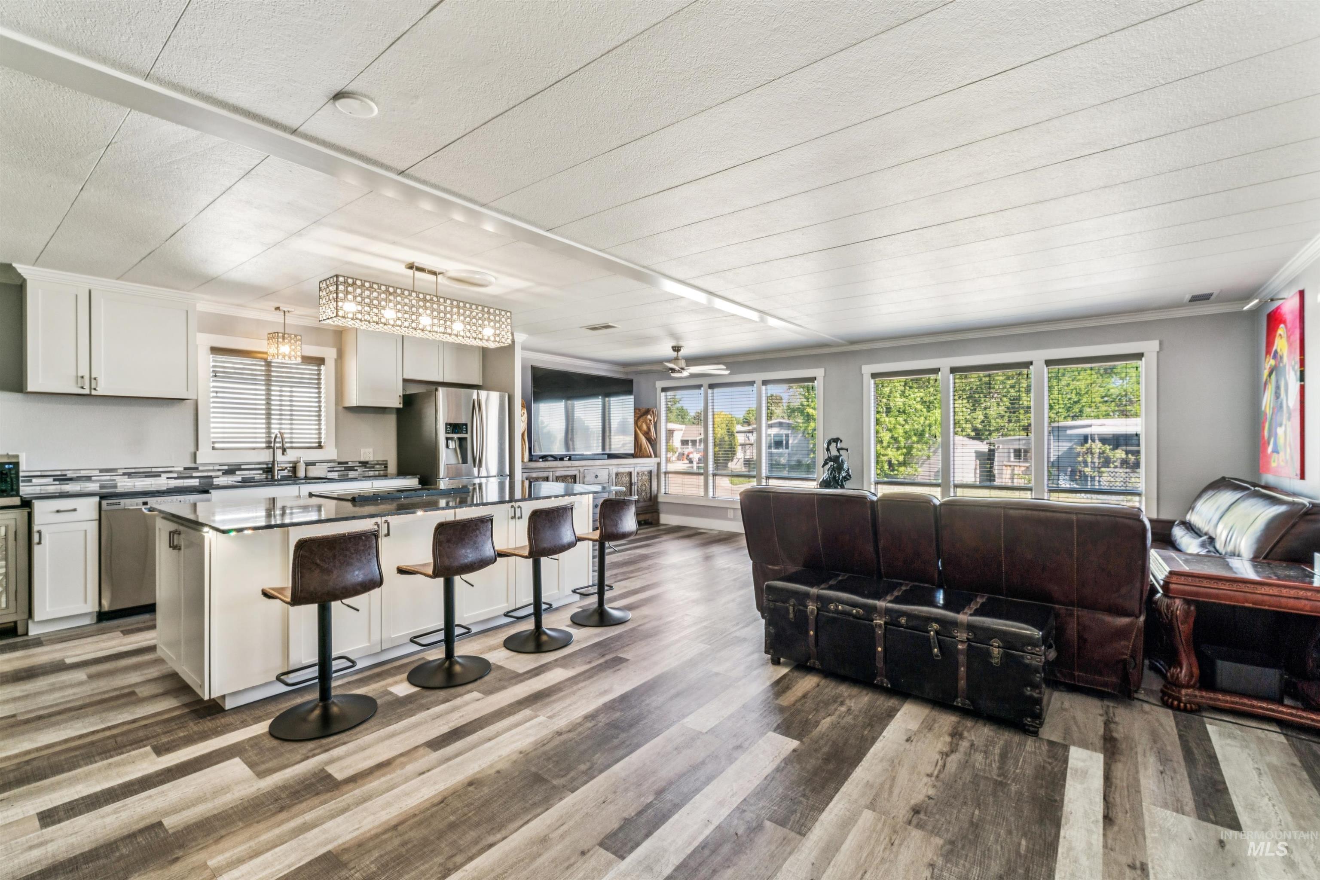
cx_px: 660
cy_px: 440
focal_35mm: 16
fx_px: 579
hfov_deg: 97.5
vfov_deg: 74.4
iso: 400
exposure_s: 1/20
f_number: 13
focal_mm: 15.8
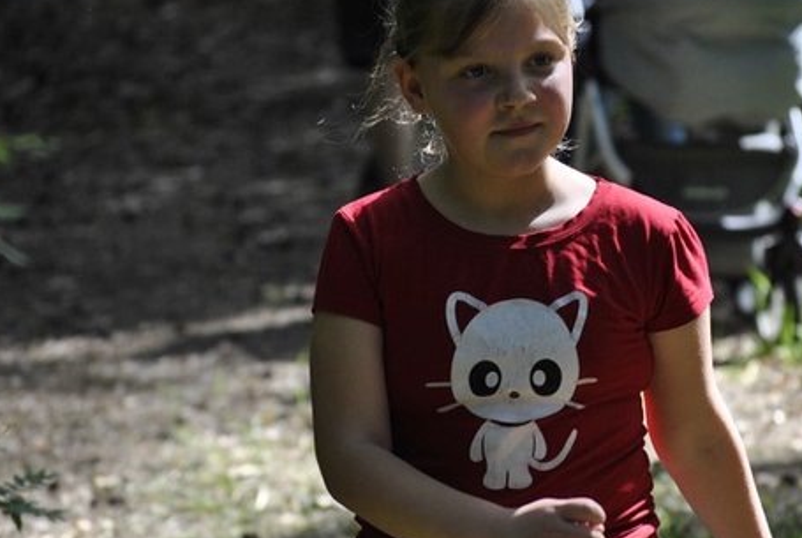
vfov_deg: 5.4
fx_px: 5735
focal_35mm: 257
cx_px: 552
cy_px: 196
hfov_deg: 8.0
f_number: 4.8
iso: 450
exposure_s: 1/500
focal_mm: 120
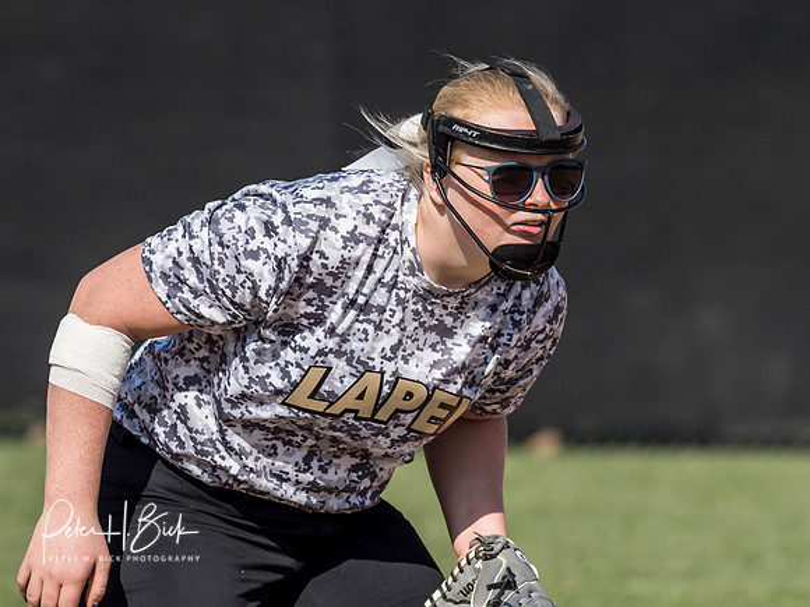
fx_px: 17941
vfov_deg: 1.9
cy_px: 222
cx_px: 383
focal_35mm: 767
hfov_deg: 2.6
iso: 400
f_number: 6.3
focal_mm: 300
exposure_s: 1/2000
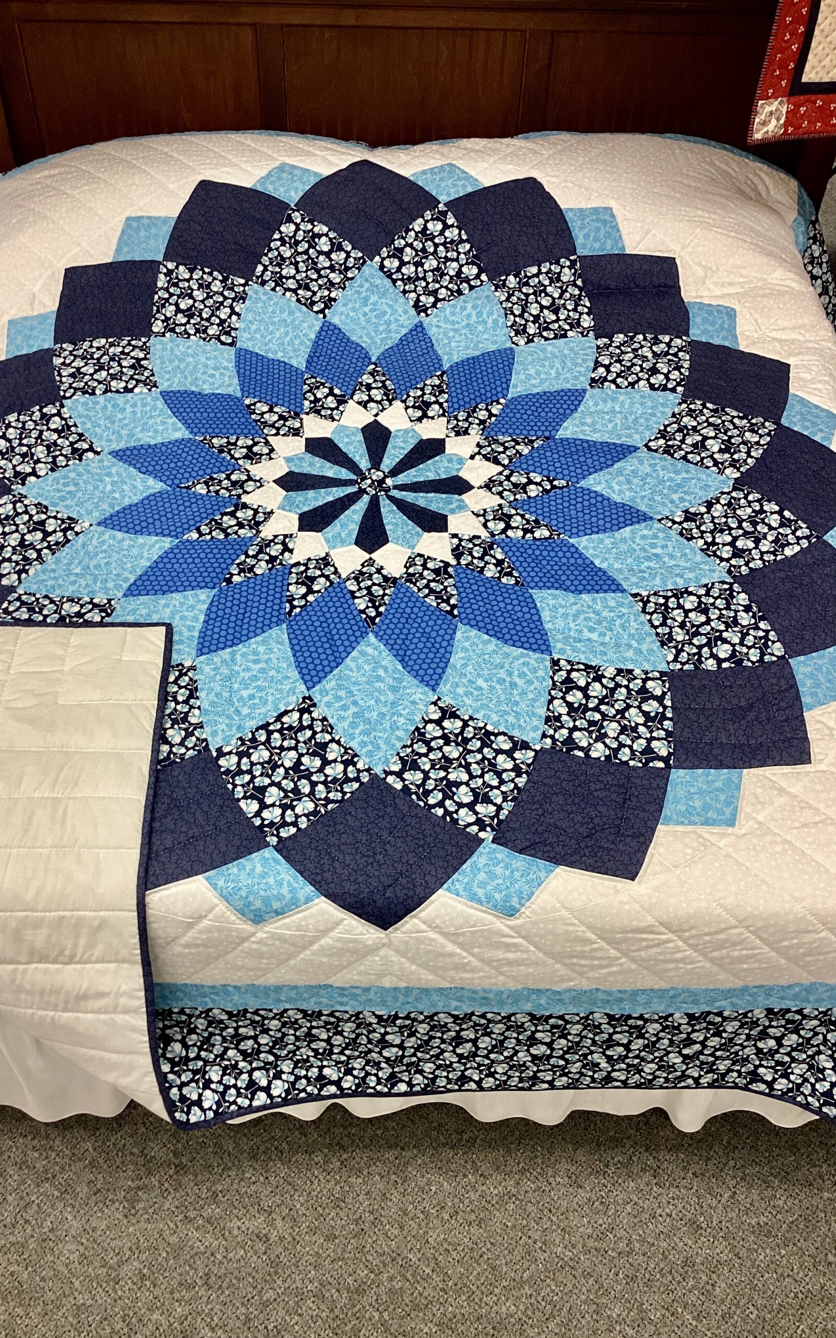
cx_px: 364
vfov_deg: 58.1
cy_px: 671
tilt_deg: -49.7
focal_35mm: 33
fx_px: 1203
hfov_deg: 38.3
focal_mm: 3.3
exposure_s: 1/60
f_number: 2.4
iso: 100
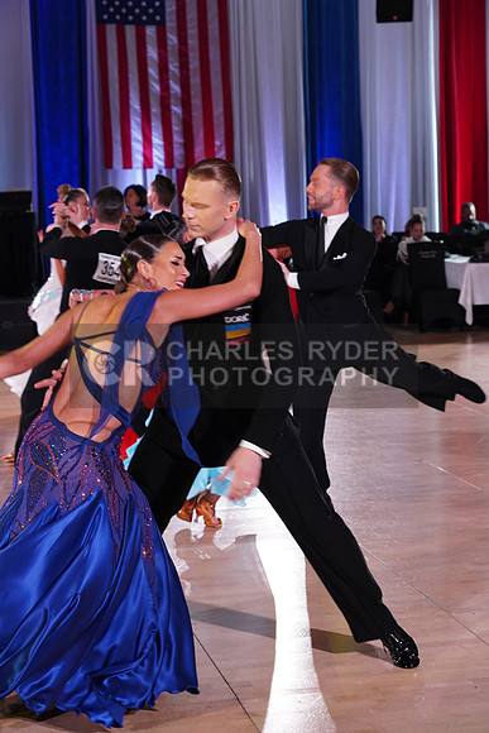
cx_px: 244
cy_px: 366
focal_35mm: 77
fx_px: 1568
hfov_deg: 17.7
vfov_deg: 26.3
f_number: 5.6
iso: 1600
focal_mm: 77
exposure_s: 1/160
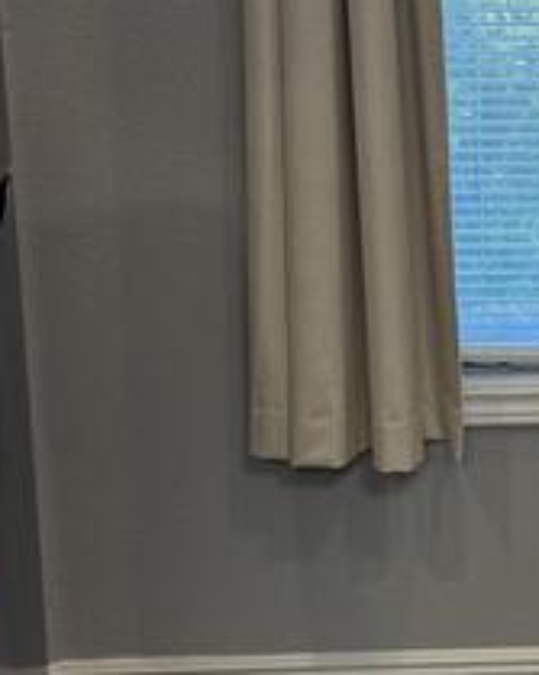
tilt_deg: -14.4
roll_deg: +0.2
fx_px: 2415
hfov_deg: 12.3
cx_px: 704
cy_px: 233
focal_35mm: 121
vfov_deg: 15.9
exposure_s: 1/130
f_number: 1.78
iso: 200
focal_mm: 6.76
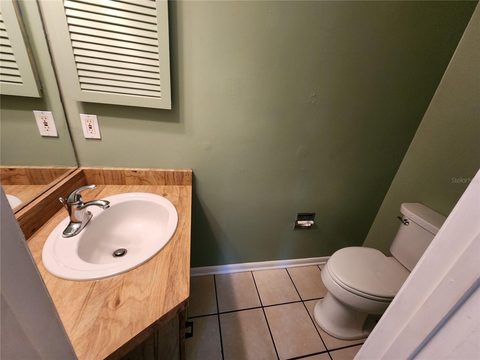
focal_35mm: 13
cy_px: 180
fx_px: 180
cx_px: 240
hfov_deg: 106.2
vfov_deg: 89.9
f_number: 2.2
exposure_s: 1/30
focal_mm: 2.2
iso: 500
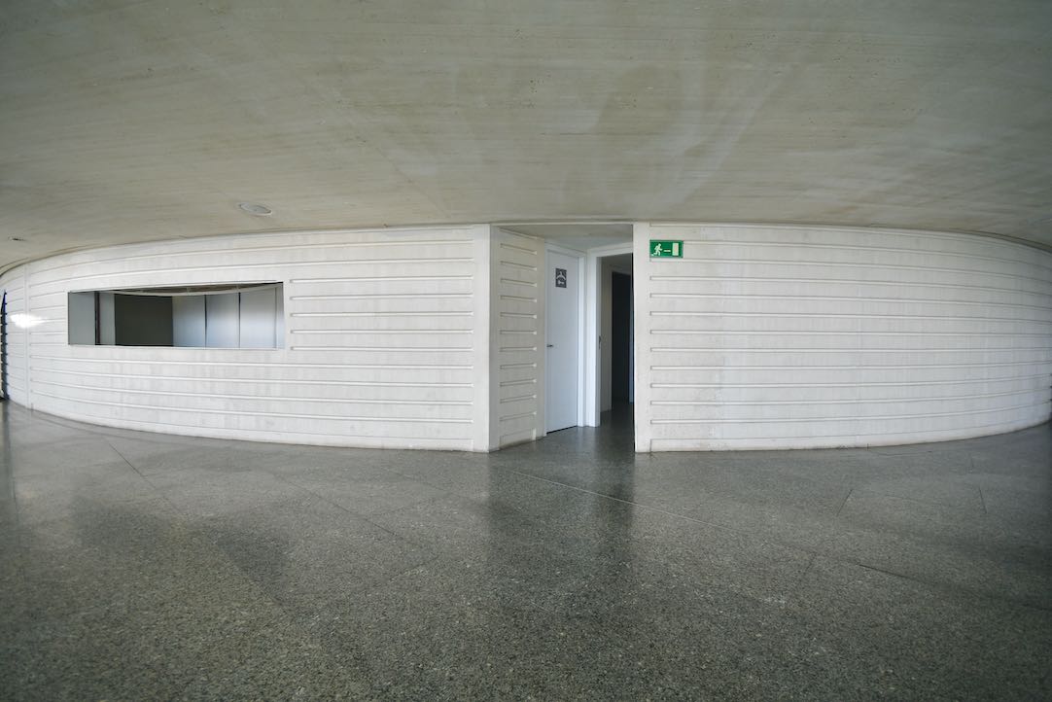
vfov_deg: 77.4
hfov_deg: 100.4
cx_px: 526
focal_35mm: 15
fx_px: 438
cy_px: 351
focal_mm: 10
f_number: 5.6
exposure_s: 1/250
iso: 280
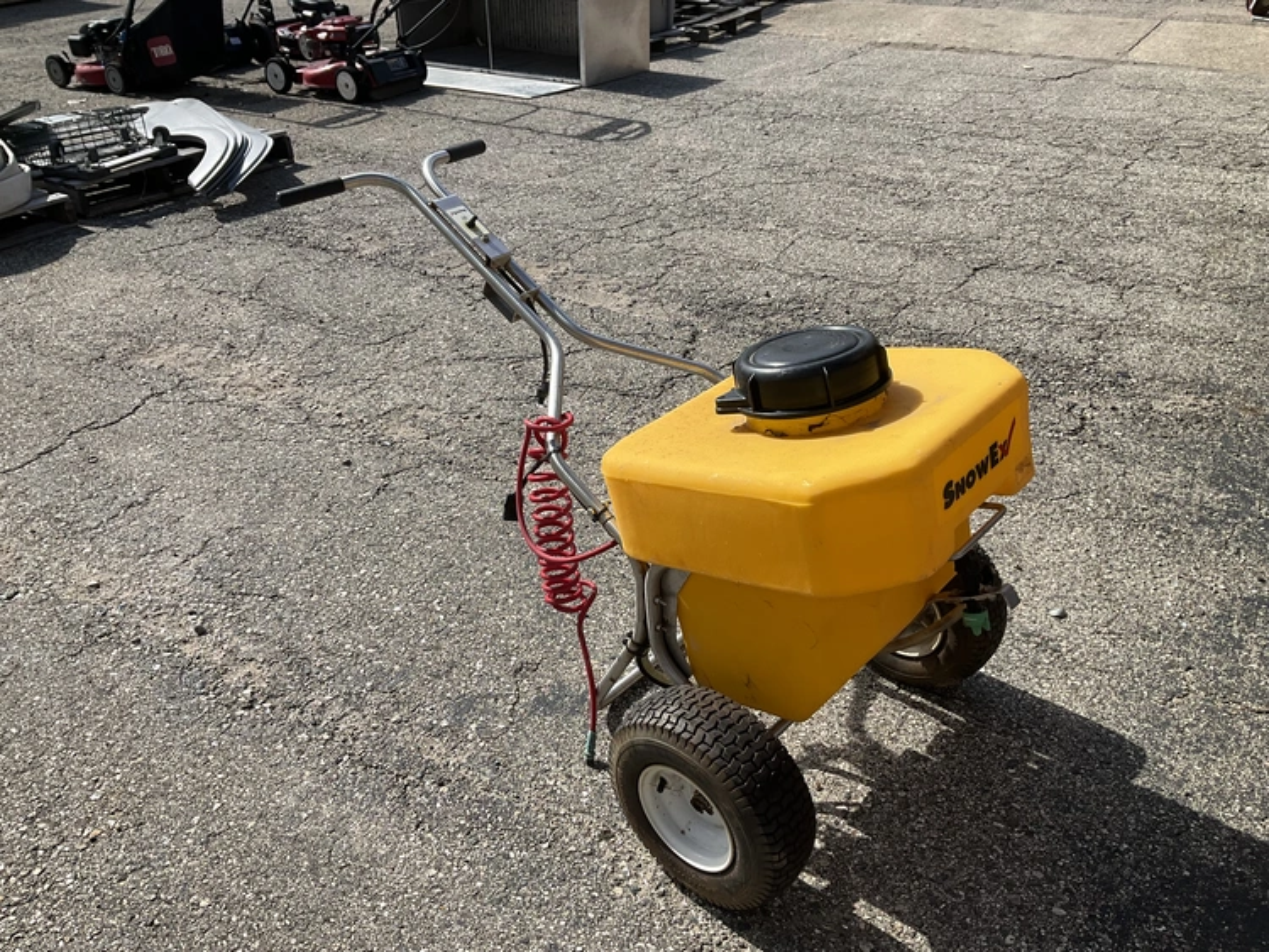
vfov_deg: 48.3
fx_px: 1063
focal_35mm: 29
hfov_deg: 61.6
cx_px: 634
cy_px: 476
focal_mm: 3
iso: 25
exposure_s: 1/1984
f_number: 1.8
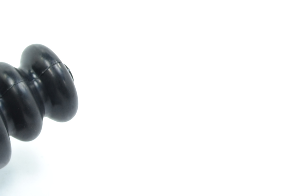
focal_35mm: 149
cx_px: -129
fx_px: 1217
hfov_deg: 13.1
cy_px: 118
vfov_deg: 9.2
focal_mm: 32
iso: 100
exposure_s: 1/25
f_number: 6.3
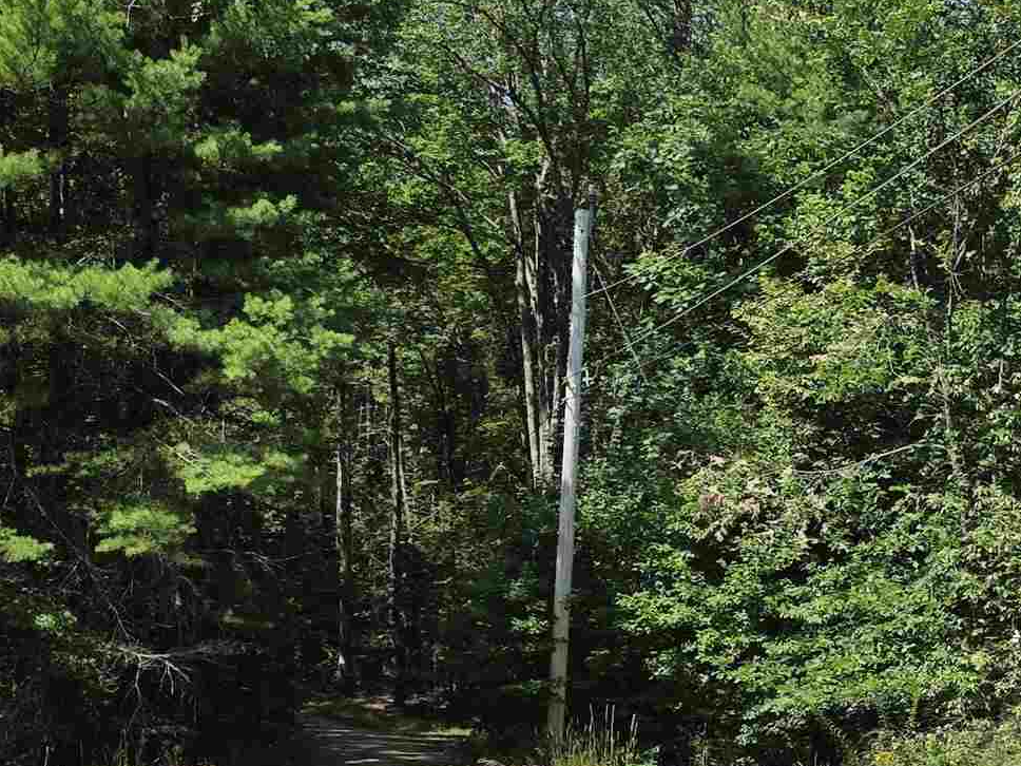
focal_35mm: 73
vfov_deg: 20.0
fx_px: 2153
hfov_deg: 26.4
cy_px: 596
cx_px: 741
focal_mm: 6.5
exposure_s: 1/5294
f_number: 1.4
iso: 64
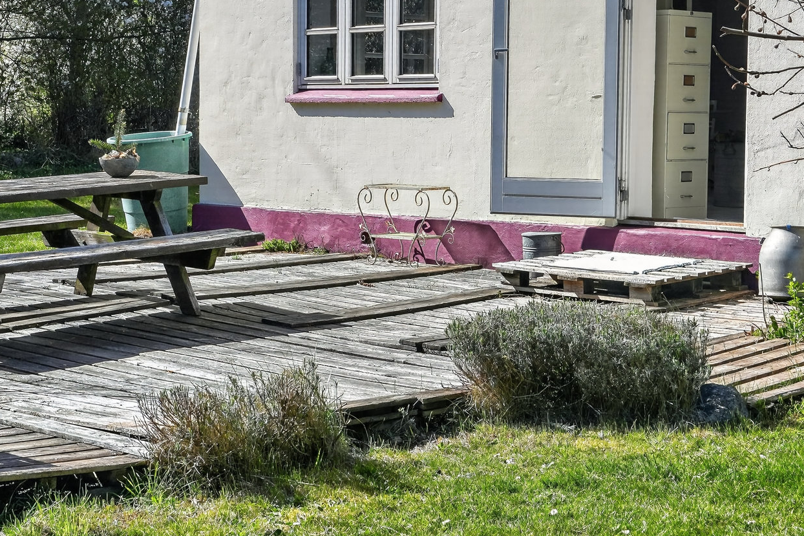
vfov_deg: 18.9
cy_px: 181
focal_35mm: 72
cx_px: 255
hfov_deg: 27.9
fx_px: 1608
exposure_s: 1/500
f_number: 8
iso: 400
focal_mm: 35
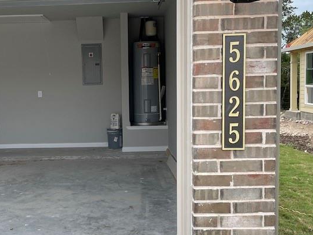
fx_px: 452
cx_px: 101
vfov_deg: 29.1
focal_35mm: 50
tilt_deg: -5.2
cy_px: 128
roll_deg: +1.8
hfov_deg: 37.7
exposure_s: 1/972
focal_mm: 4.2
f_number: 1.6
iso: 32
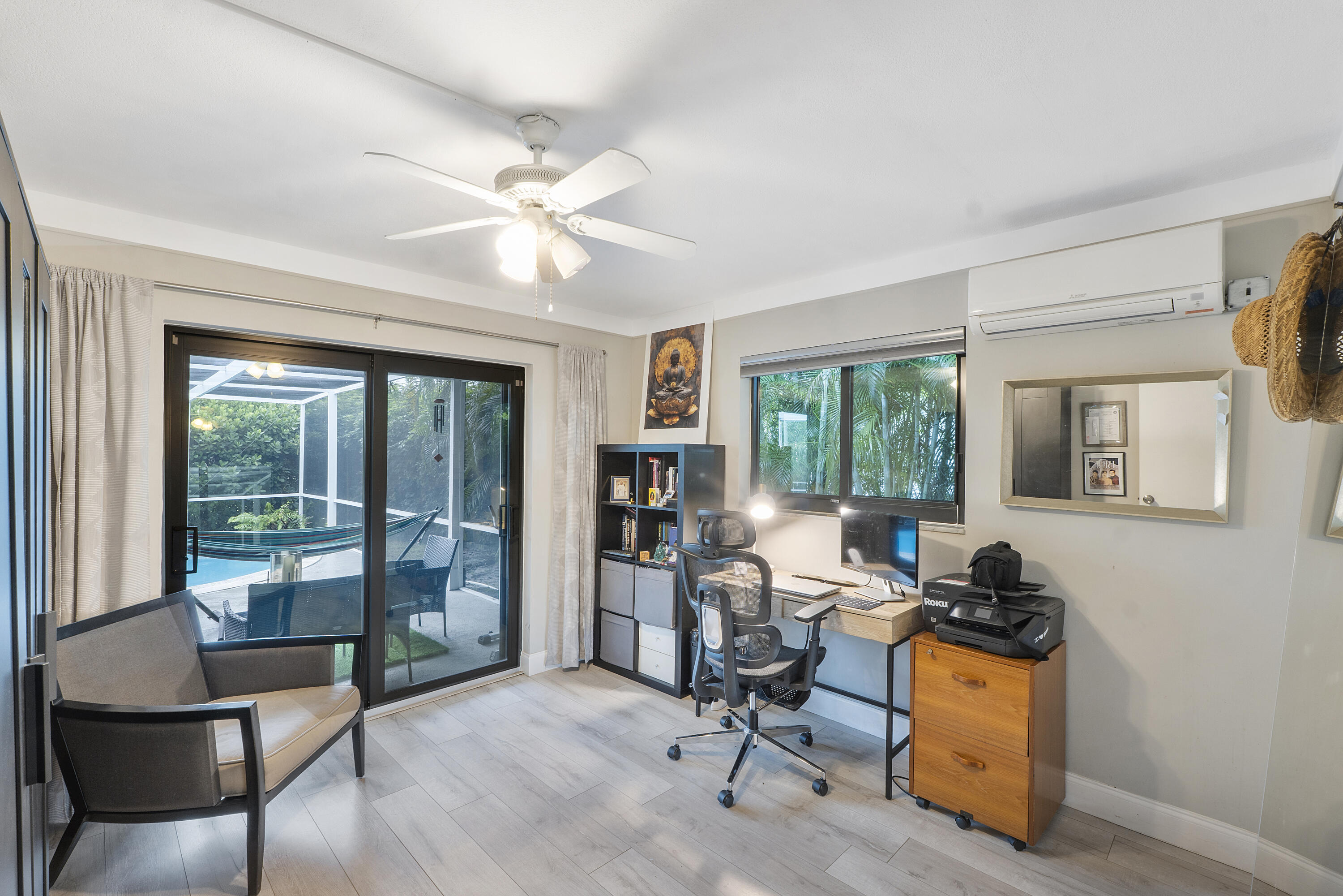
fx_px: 588
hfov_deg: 97.6
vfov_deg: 74.6
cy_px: 448
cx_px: 672
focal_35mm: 16
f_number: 11
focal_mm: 10.5
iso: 160
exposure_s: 1.3
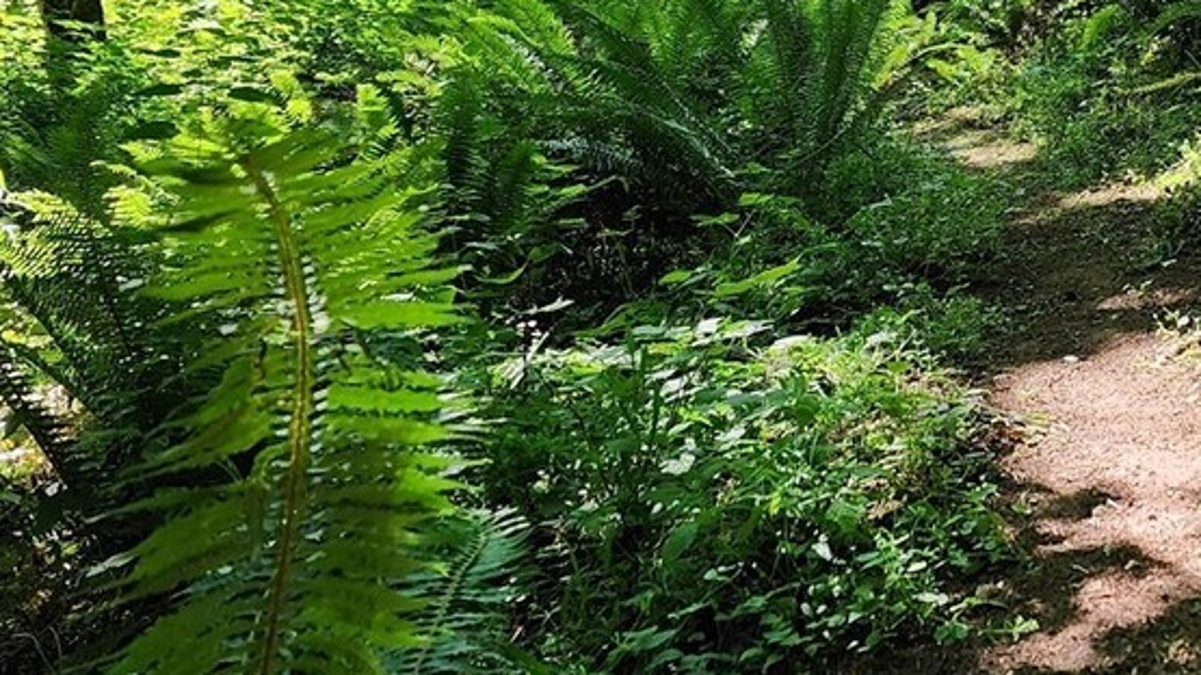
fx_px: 2070
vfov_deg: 18.3
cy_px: 115
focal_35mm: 65
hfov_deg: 31.1
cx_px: 1050
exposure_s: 1/180
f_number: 1.8
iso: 64
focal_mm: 6.4
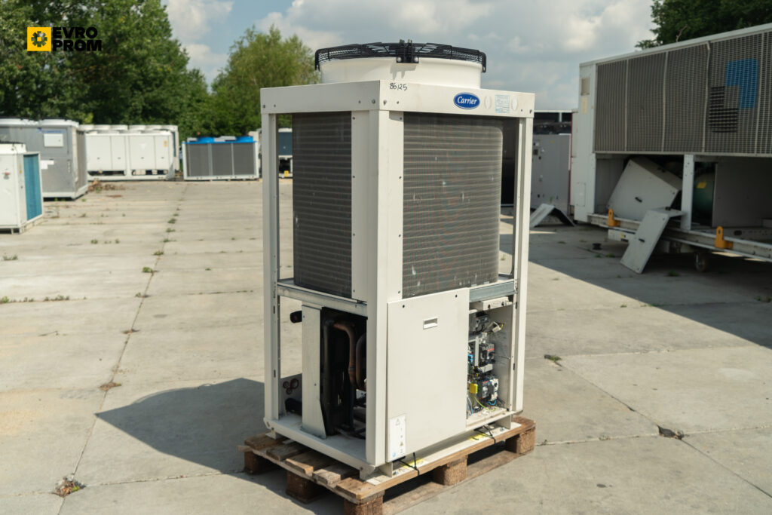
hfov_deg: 54.4
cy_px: 258
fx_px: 751
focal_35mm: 35
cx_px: 386
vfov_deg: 37.9
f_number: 5.6
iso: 125
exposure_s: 1/400
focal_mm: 35
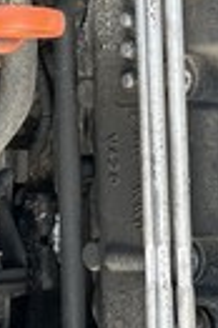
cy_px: 93
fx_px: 1448
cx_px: 163
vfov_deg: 12.9
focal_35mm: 159
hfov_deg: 8.6
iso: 50
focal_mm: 5.7
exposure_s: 1/180
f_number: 1.5
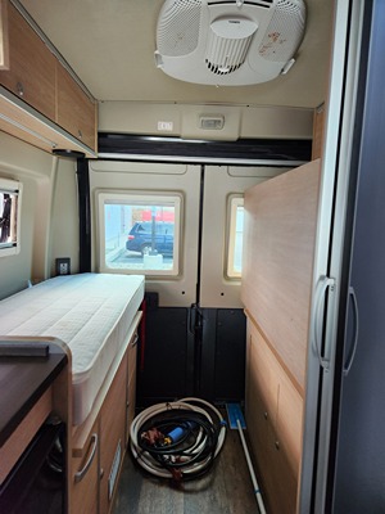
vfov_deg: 73.9
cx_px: 192
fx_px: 341
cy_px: 257
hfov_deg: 58.9
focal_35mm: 23
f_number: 1.8
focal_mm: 5.4
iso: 500
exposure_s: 1/120
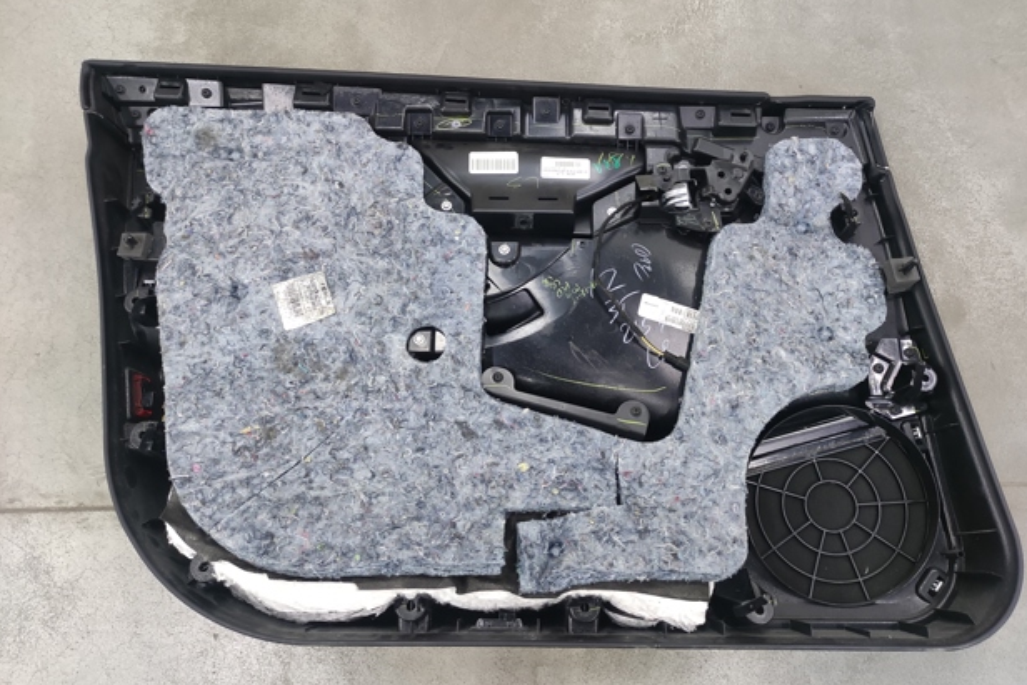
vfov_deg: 47.9
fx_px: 770
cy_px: 323
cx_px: 529
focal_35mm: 27
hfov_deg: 67.4
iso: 866
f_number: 1.89
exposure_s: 1/60
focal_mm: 5.43
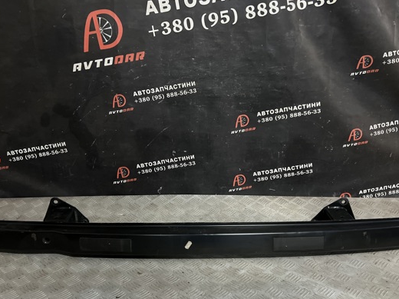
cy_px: 178
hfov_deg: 56.9
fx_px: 369
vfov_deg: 43.9
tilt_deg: -19.4
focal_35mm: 32
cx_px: 202
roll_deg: -0.8
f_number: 1.5
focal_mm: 5.7
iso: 320
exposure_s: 1/50
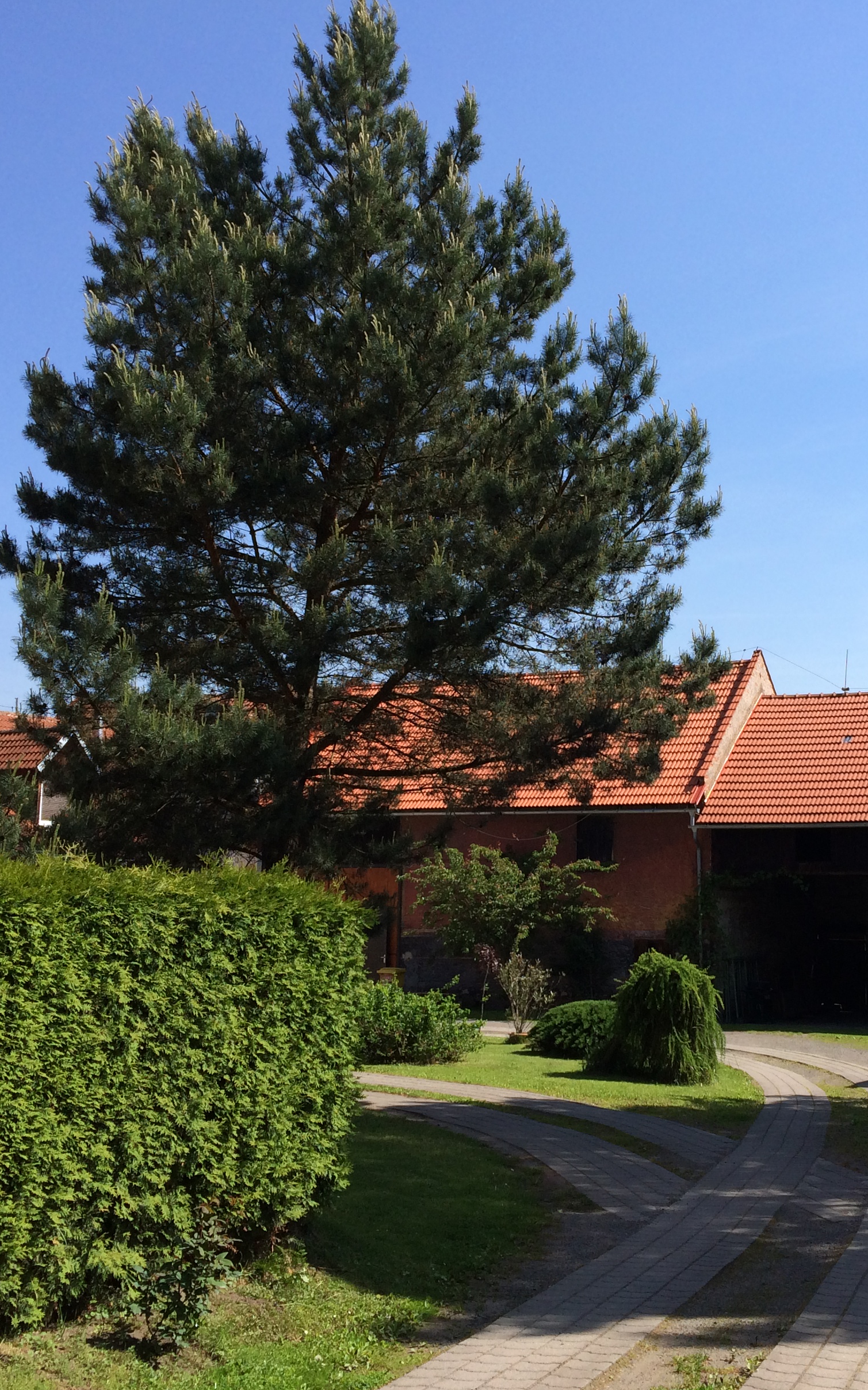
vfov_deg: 46.2
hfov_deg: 29.6
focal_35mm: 43
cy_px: 696
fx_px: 1627
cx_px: 605
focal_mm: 4.12
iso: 32
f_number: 2.2
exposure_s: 1/1580
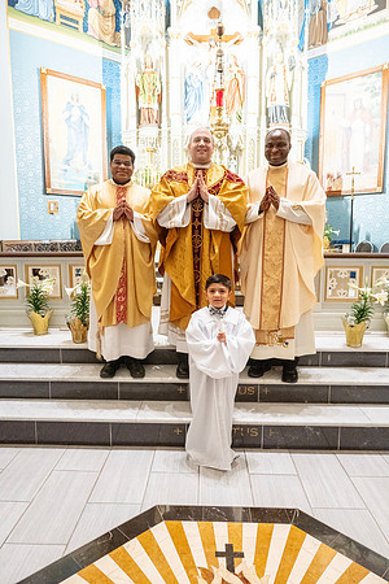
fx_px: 413
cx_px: 194
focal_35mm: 26
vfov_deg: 70.4
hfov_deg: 50.4
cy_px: 292
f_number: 7.1
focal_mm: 25.5
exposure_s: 1/60
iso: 5000
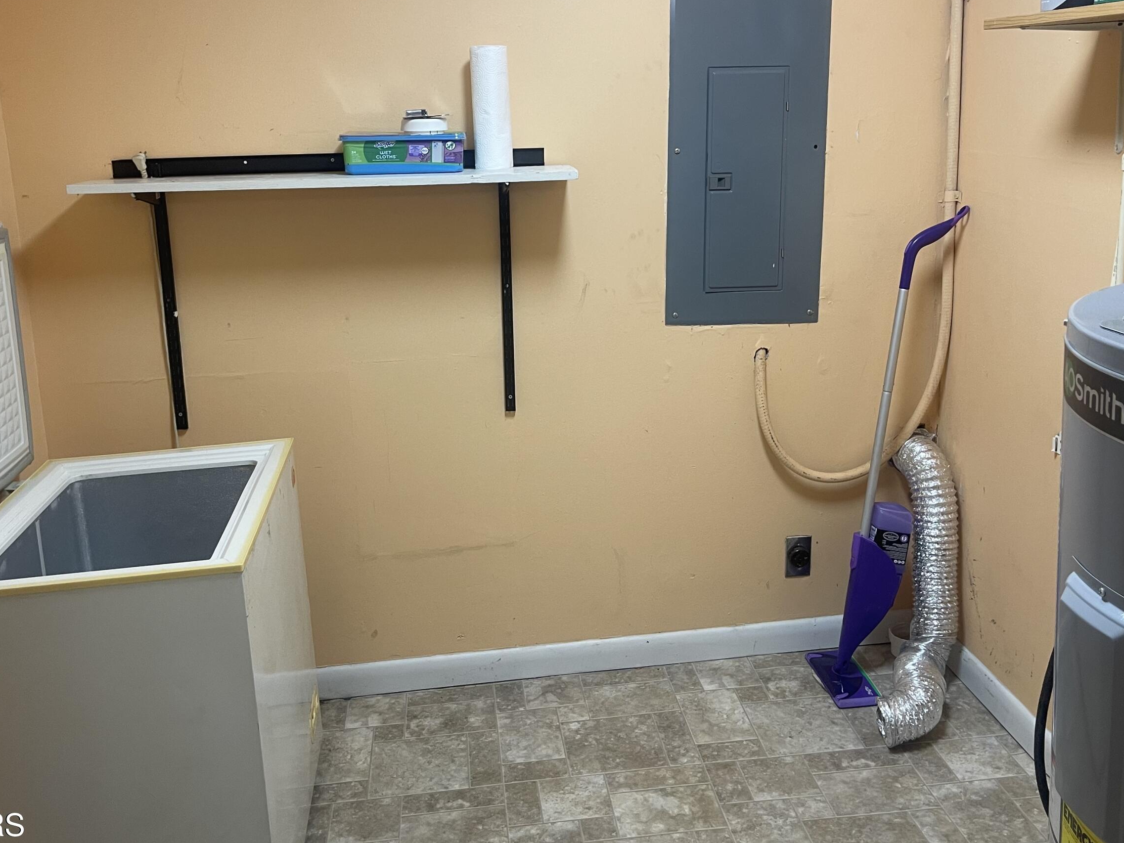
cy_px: 320
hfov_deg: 55.3
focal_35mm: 33
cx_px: 531
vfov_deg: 42.6
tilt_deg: -11.9
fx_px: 1072
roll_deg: +1.5
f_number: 1.6
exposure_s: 1/60
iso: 80
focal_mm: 5.1
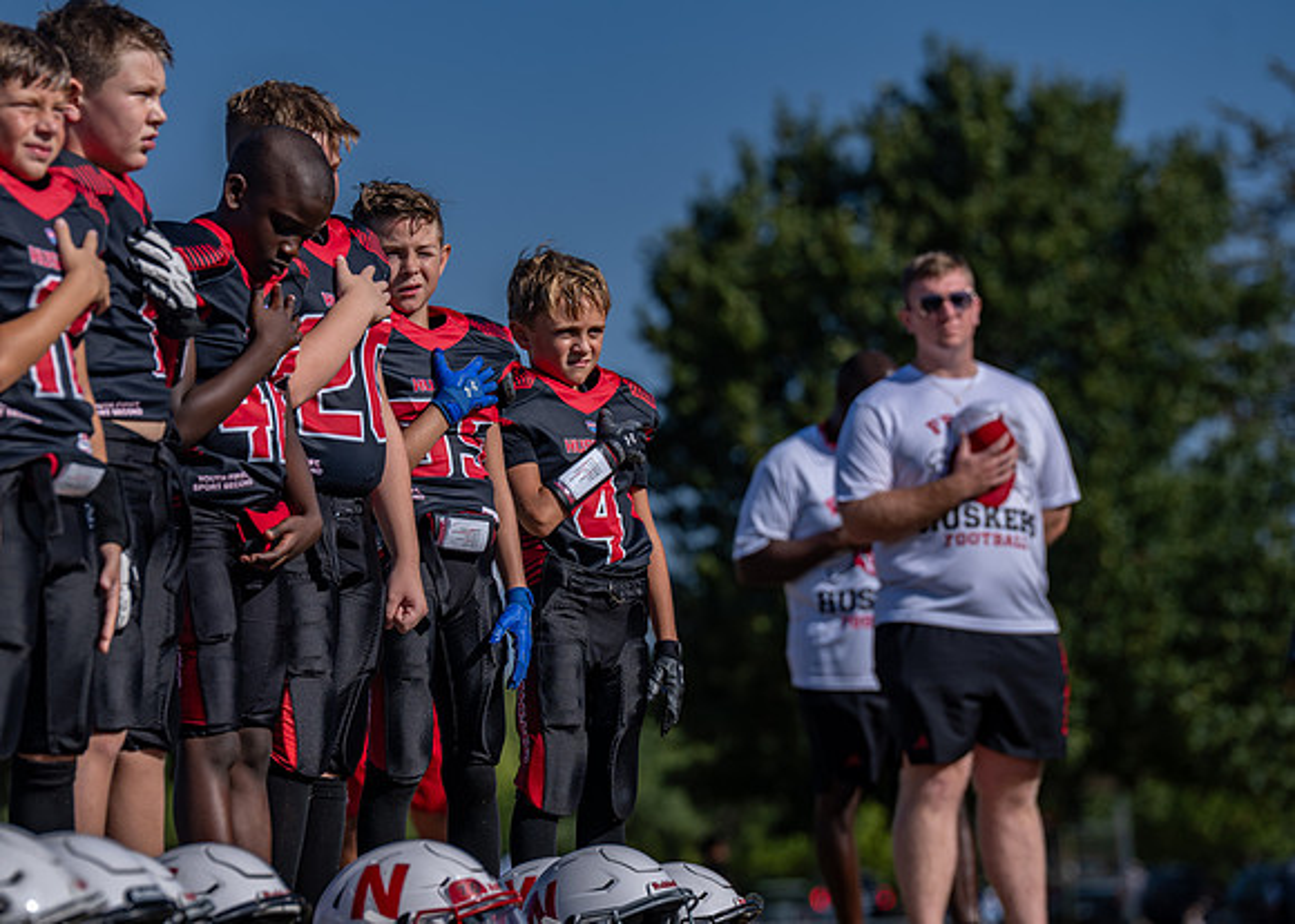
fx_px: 8010
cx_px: 611
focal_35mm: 218
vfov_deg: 6.6
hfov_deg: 9.2
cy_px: 463
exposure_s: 1/1250
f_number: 5
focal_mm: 200
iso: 100
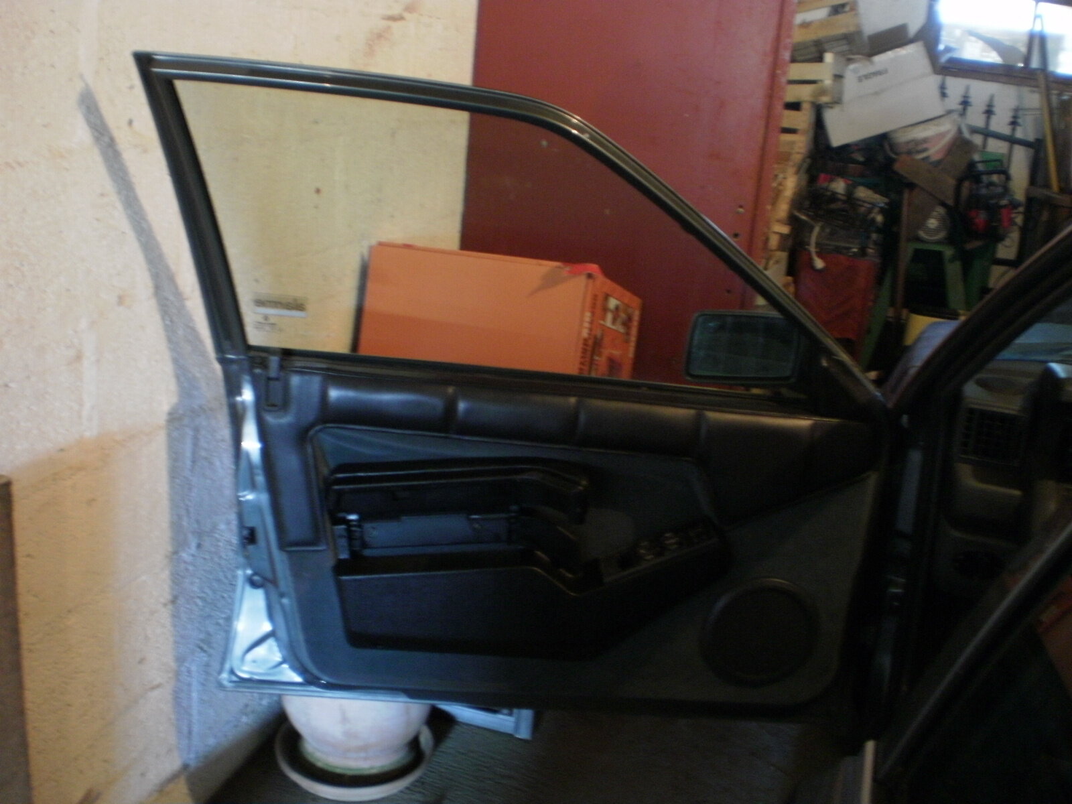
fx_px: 1115
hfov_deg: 51.4
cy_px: 402
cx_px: 536
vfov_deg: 39.7
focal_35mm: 36
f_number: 3.1
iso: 250
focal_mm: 6.3
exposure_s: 1/2
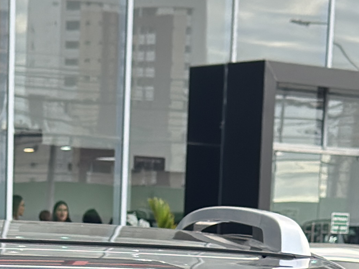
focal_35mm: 190
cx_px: -18
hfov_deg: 10.3
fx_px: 1970
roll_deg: -1.9
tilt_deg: -10.9
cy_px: 640
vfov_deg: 7.3
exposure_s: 1/354
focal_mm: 6.76
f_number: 1.78
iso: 100
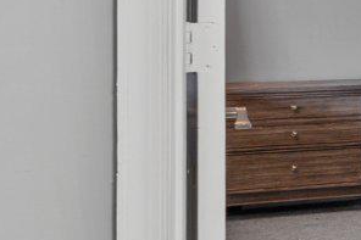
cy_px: 8
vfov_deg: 13.9
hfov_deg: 9.7
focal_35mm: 97
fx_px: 972
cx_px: 1244
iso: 100
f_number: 8
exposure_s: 1/1.25
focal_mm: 14
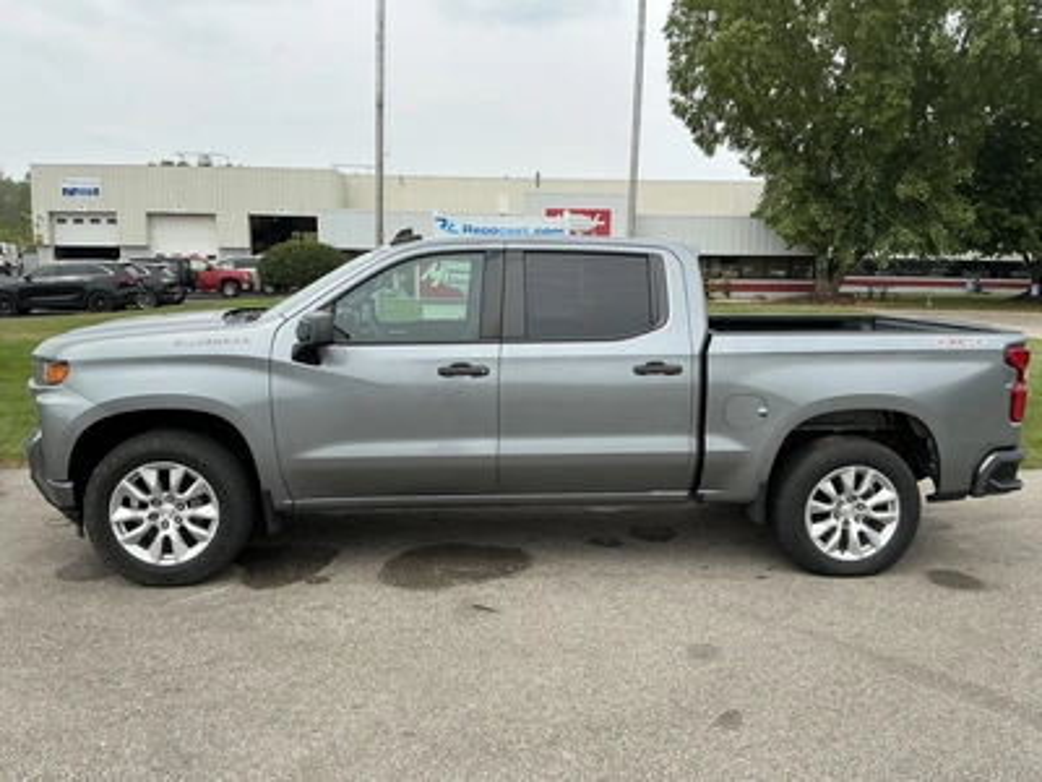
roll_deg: -1.5
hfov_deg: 63.4
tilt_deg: -7.9
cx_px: 521
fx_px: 843
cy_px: 391
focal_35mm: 28
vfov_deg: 49.7
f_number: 1.8
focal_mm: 3
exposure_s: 1/1490
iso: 25
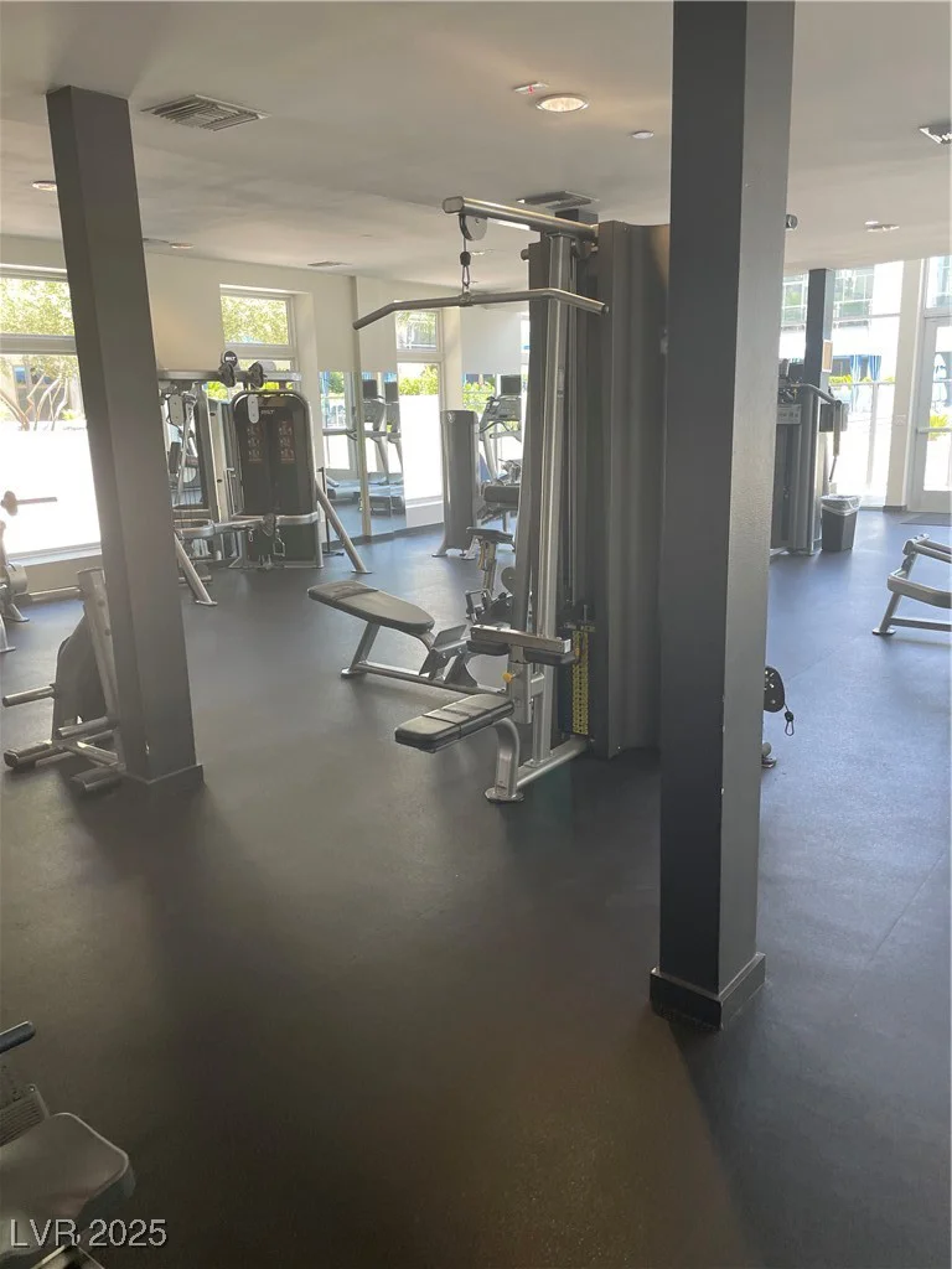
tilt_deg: -13.1
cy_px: 634
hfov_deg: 53.1
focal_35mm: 26
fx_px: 953
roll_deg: +1.8
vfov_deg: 67.3
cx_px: 476
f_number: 1.6
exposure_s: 1/121
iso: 80
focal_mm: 4.2
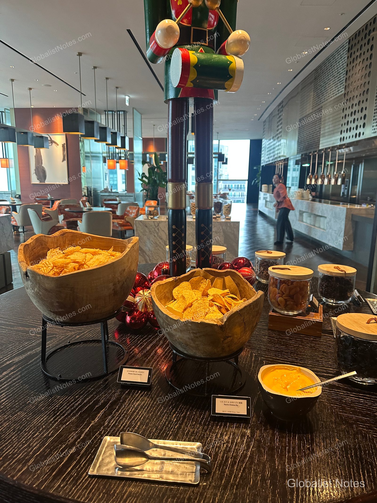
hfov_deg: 56.8
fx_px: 348
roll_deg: -3.1
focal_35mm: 24
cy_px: 252
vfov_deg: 71.6
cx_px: 188
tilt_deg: -11.5
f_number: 1.78
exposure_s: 1/102
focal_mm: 6.86
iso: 250
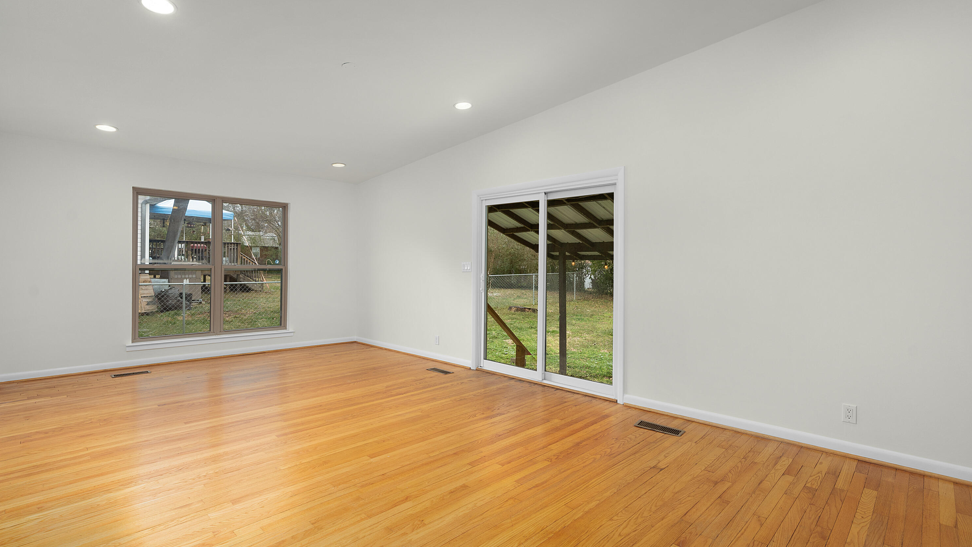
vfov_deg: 63.9
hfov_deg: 95.9
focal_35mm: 17
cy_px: 267
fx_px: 438
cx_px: 484
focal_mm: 16
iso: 320
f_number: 7.1
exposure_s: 1/8
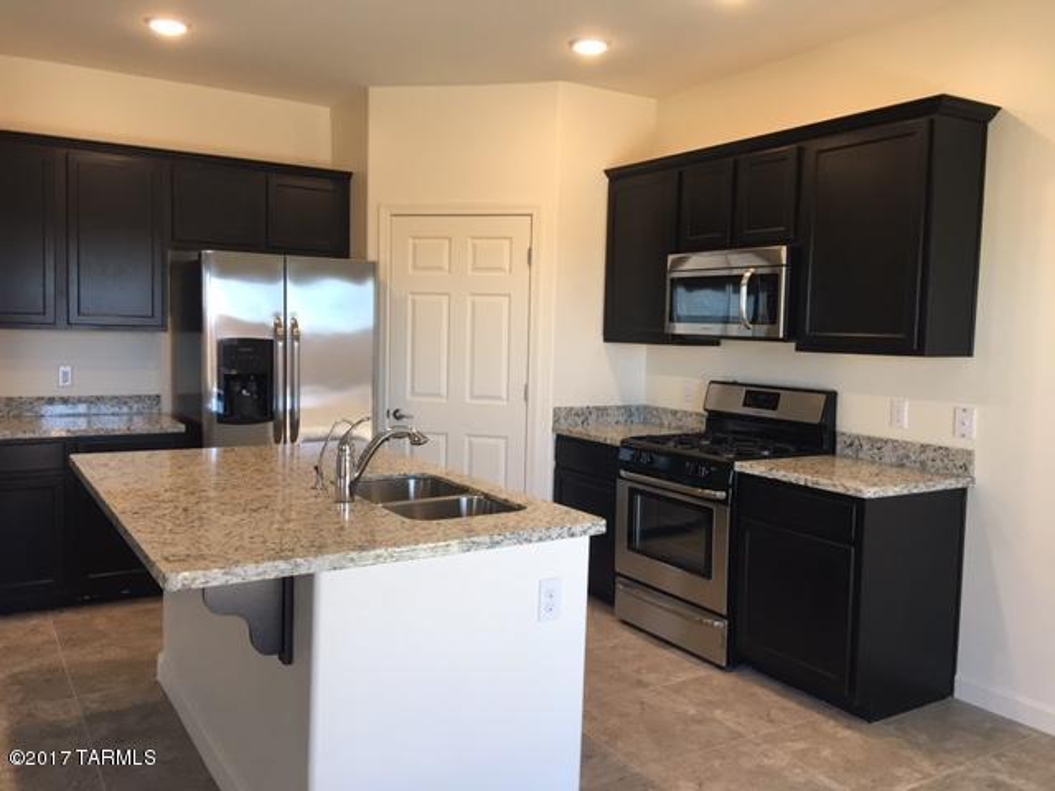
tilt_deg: -3.4
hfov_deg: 61.7
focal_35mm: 29
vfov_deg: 48.2
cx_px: 528
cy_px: 396
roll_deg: -2.2
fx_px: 884
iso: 25
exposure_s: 1/30
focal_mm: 4.15
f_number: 2.2
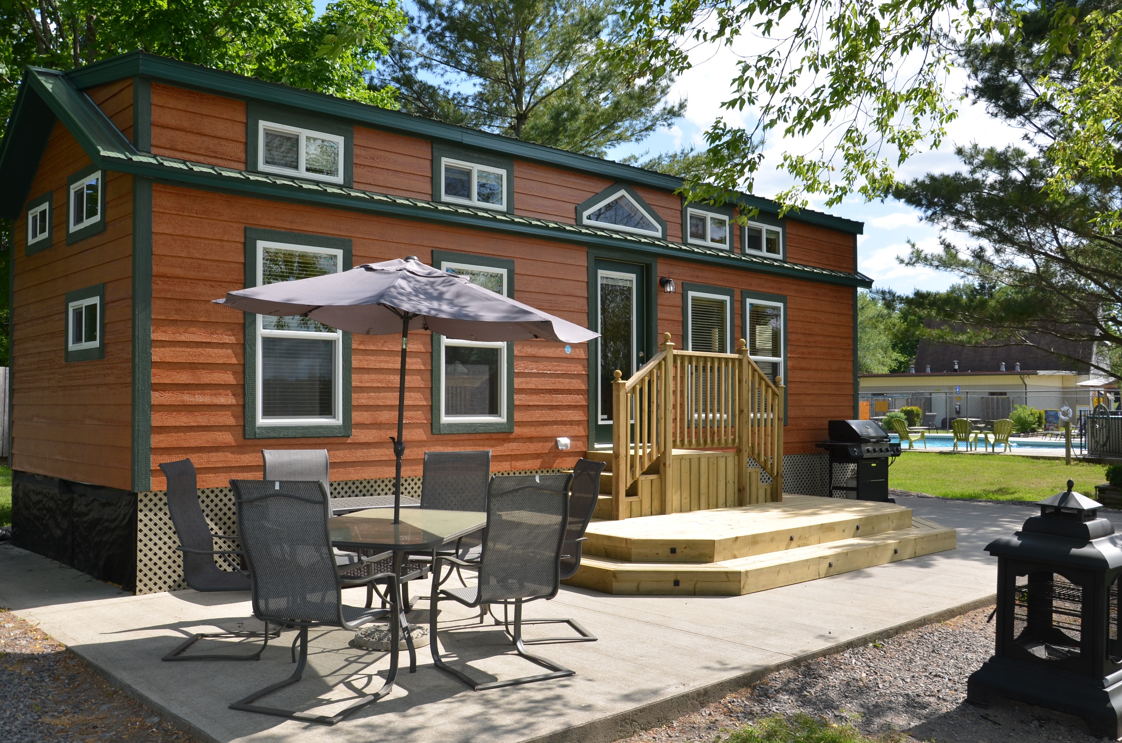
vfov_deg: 41.5
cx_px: 561
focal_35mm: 32
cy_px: 372
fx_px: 980
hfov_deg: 59.6
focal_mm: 21
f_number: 7.1
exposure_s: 1/250
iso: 100
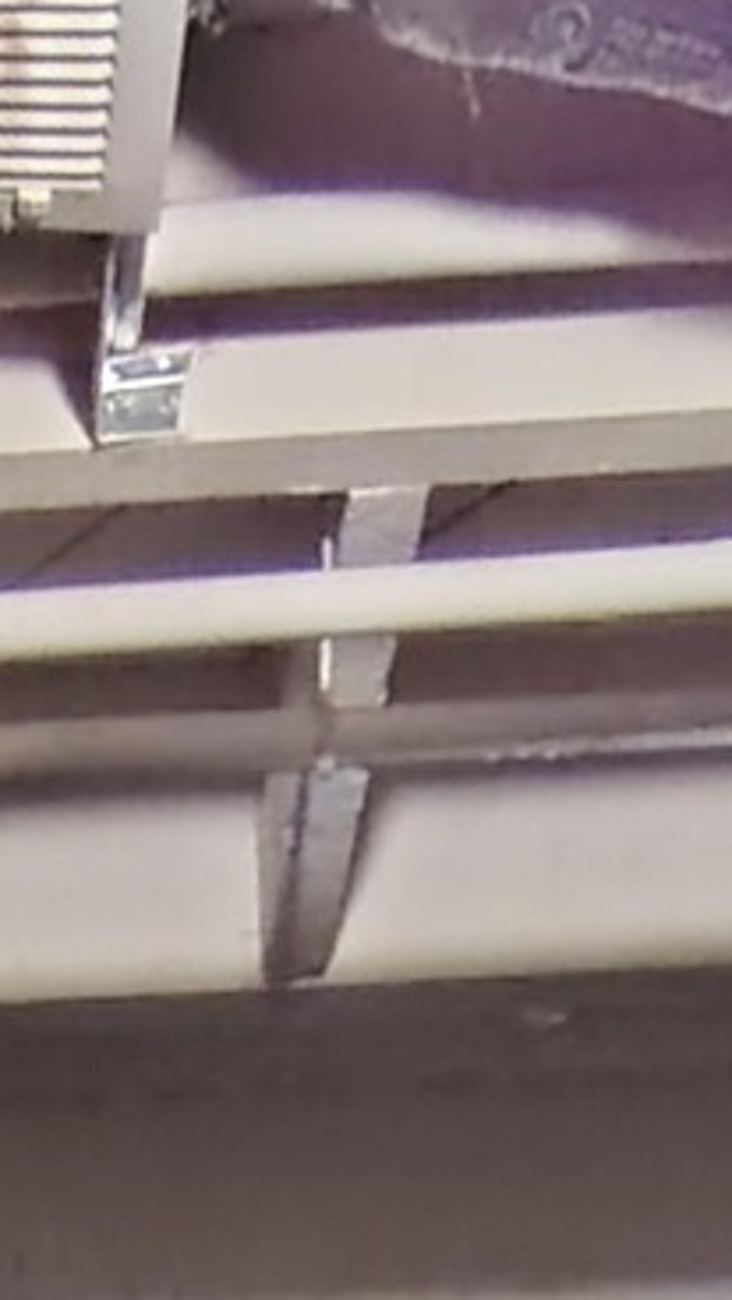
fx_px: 3761
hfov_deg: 10.8
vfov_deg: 11.3
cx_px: -255
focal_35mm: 109
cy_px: 3935
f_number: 2.2
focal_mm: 2.13
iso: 2672
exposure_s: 1/20
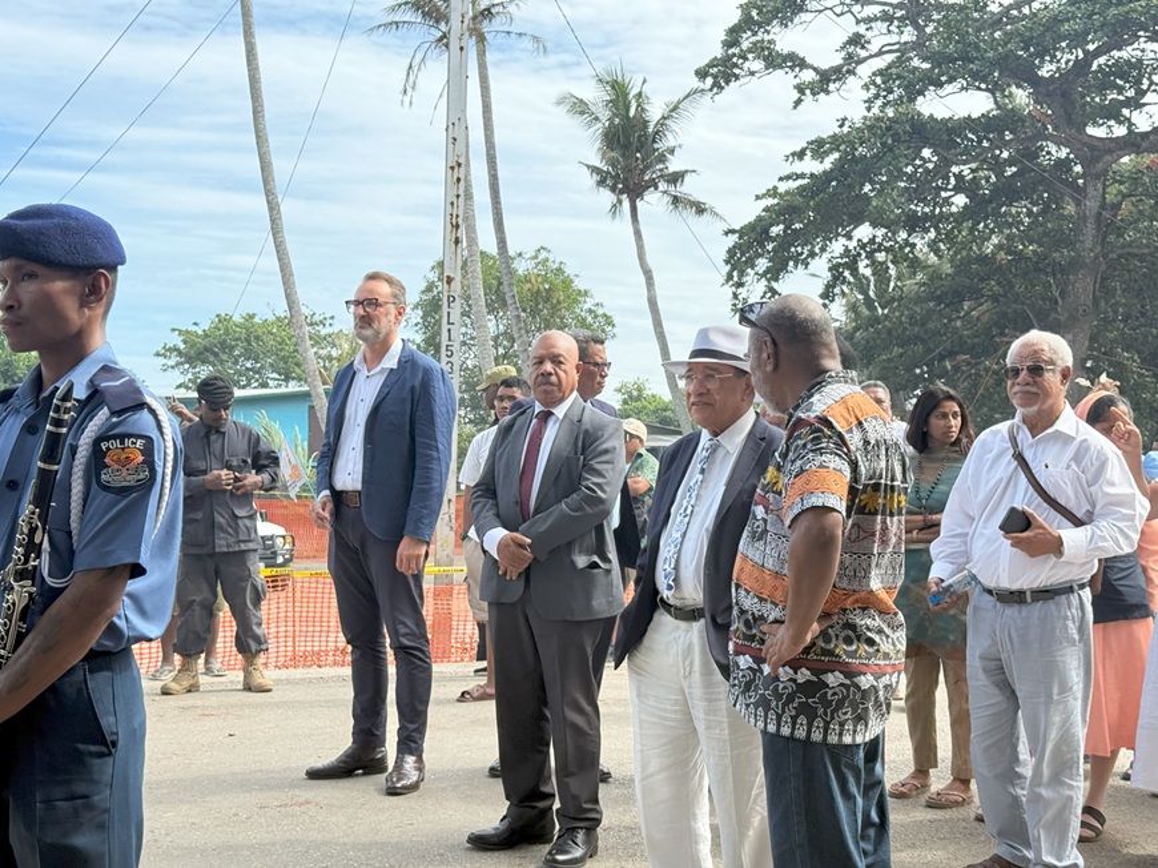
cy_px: 434
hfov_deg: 39.7
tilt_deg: +0.5
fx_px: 1605
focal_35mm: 48
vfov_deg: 30.3
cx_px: 579
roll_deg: +0.2
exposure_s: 1/1980
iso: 100
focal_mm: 6.76
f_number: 1.78
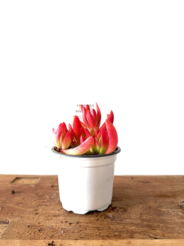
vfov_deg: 71.6
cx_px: 92
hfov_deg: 56.8
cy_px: 123
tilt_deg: -4.9
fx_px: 170
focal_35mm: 24
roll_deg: -0.7
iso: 64
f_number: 1.78
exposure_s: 1/155
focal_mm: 6.76
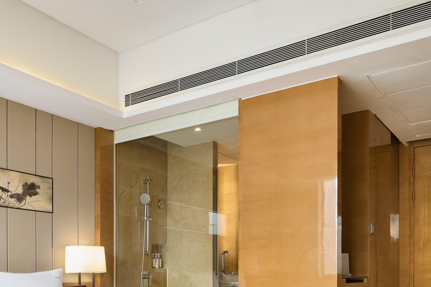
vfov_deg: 32.2
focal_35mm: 40
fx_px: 479
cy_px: 240
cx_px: 60
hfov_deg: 44.9
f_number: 13
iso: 100
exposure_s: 1/1.3
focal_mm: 17
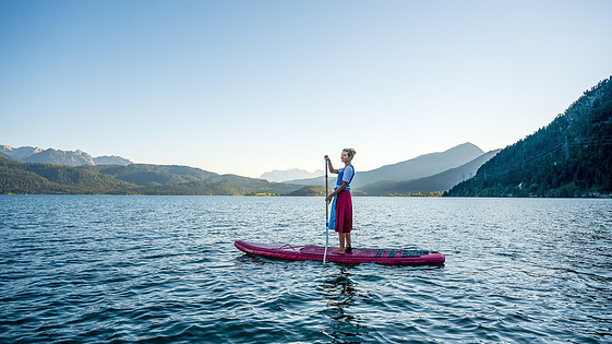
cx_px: 308
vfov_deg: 44.1
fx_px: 422
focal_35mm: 26
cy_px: 138
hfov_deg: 71.9
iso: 400
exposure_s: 1/8000
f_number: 4.5
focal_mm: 24
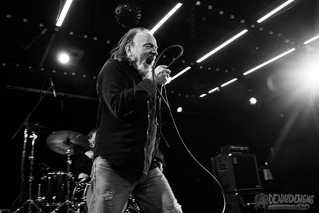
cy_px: 115
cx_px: 125
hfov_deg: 62.6
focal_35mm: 29
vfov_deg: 44.7
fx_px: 259
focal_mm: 24
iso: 2500
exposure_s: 1/125
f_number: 3.2
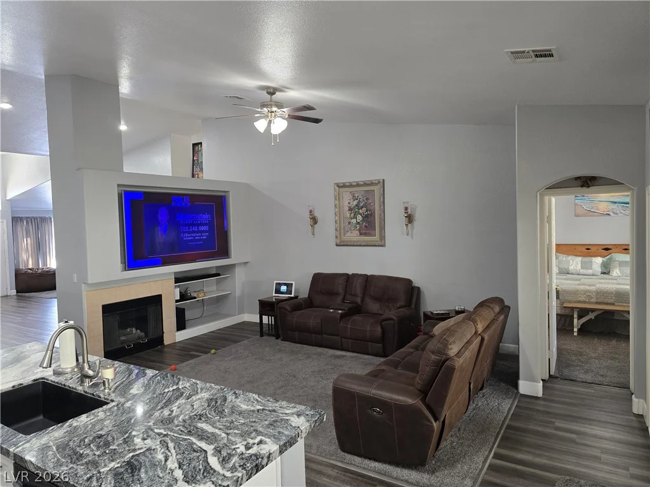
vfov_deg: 58.9
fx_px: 432
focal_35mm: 23
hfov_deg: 73.9
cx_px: 325
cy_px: 244
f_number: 1.7
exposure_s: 1/120
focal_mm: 6.3
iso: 400
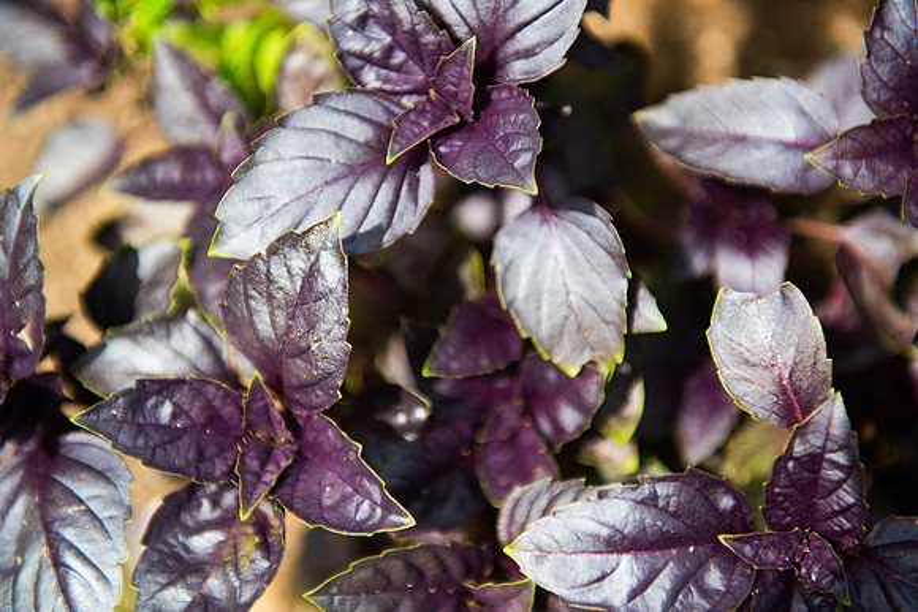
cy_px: 306
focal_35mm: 70
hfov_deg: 28.8
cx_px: 459
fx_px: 1785
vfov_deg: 19.5
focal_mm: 70
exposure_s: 1/3200
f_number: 2.8
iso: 500
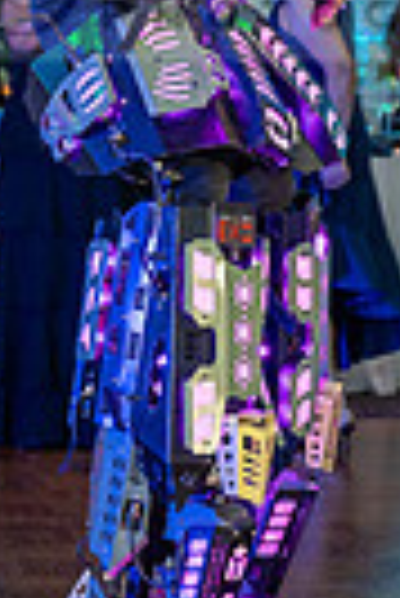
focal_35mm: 237
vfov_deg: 8.6
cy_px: -45
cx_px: 319
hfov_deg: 5.8
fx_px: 3939
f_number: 2.8
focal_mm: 70
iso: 1250
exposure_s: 1/200
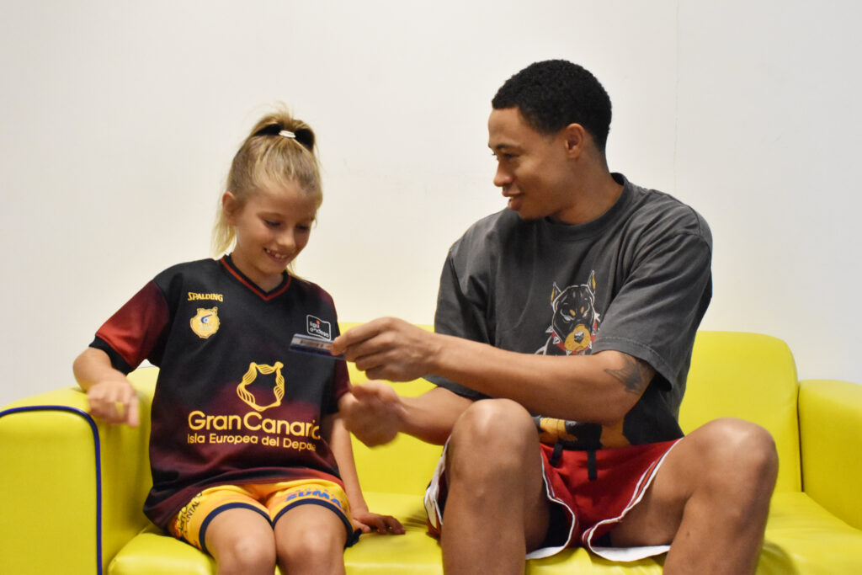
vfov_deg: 25.1
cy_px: 288
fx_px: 1293
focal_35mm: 54
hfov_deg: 36.9
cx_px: 431
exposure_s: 1/30
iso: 5600
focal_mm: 36
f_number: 10
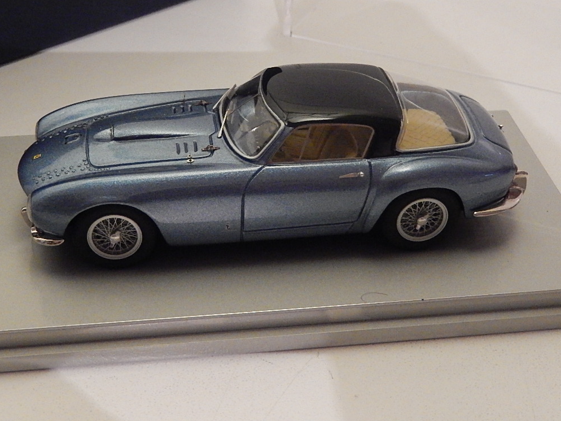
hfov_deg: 29.4
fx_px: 1069
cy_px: 129
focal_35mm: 66
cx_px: 260
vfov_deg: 22.1
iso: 800
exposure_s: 1/8
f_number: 4.2
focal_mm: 7.3
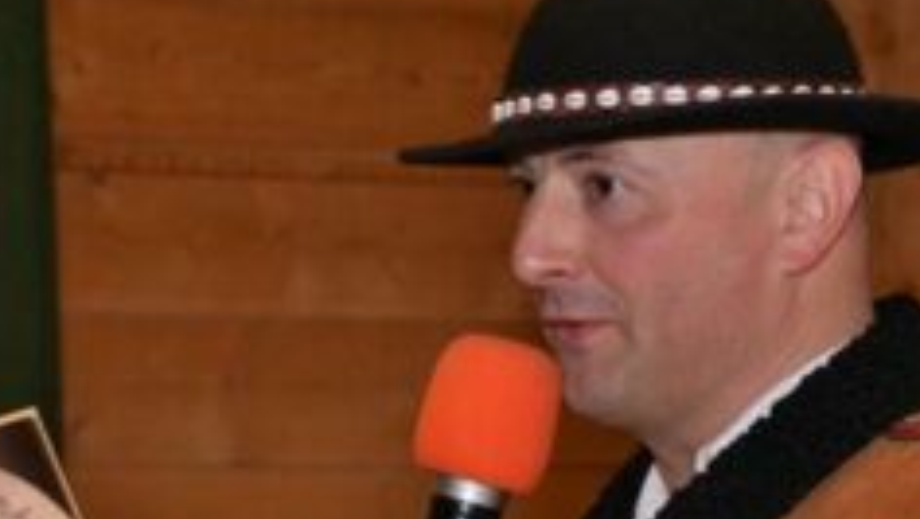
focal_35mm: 288
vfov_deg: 4.2
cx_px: 437
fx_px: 7029
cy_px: 562
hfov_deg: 7.5
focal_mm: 90
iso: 1600
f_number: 8
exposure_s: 1/60
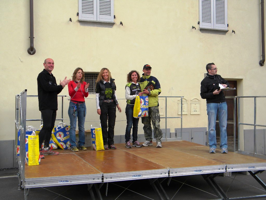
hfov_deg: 45.8
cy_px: 100
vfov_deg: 35.1
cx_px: 133
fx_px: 315
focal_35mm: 41
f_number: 3.8
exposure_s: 1/80.4
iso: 80
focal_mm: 7.3
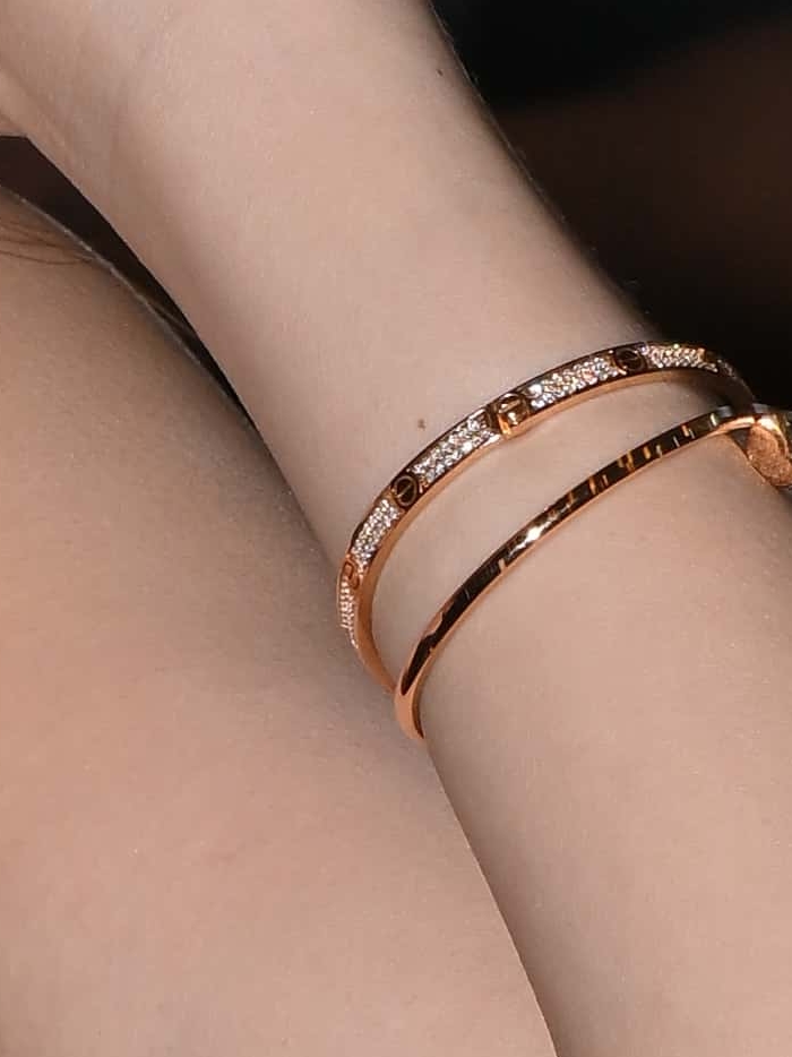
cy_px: 87
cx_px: -1592
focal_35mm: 595
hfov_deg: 2.5
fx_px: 18159
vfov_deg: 3.3
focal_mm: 70
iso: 400
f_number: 9
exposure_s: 1/250
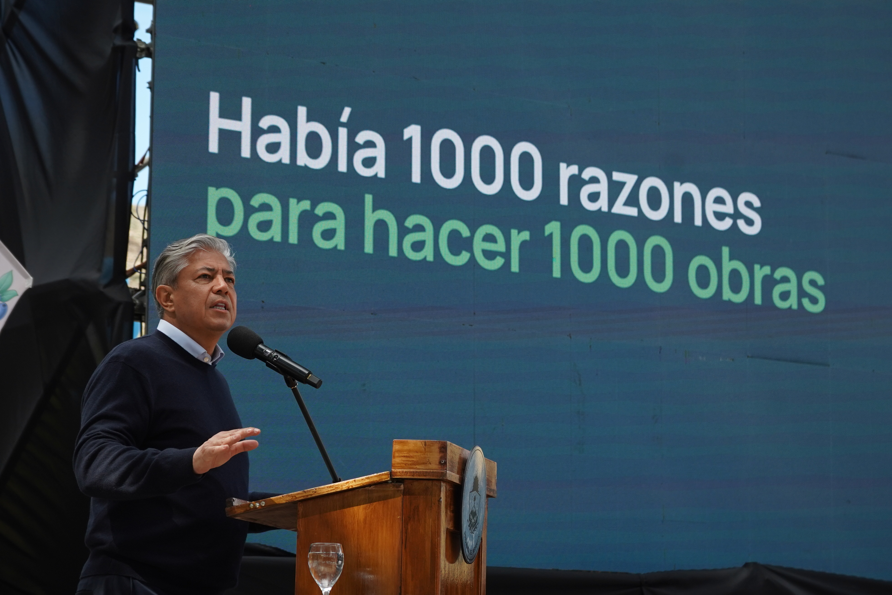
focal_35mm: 99
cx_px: 446
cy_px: 298
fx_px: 2453
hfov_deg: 20.6
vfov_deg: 13.8
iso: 320
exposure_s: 1/640
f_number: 5.6
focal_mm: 66
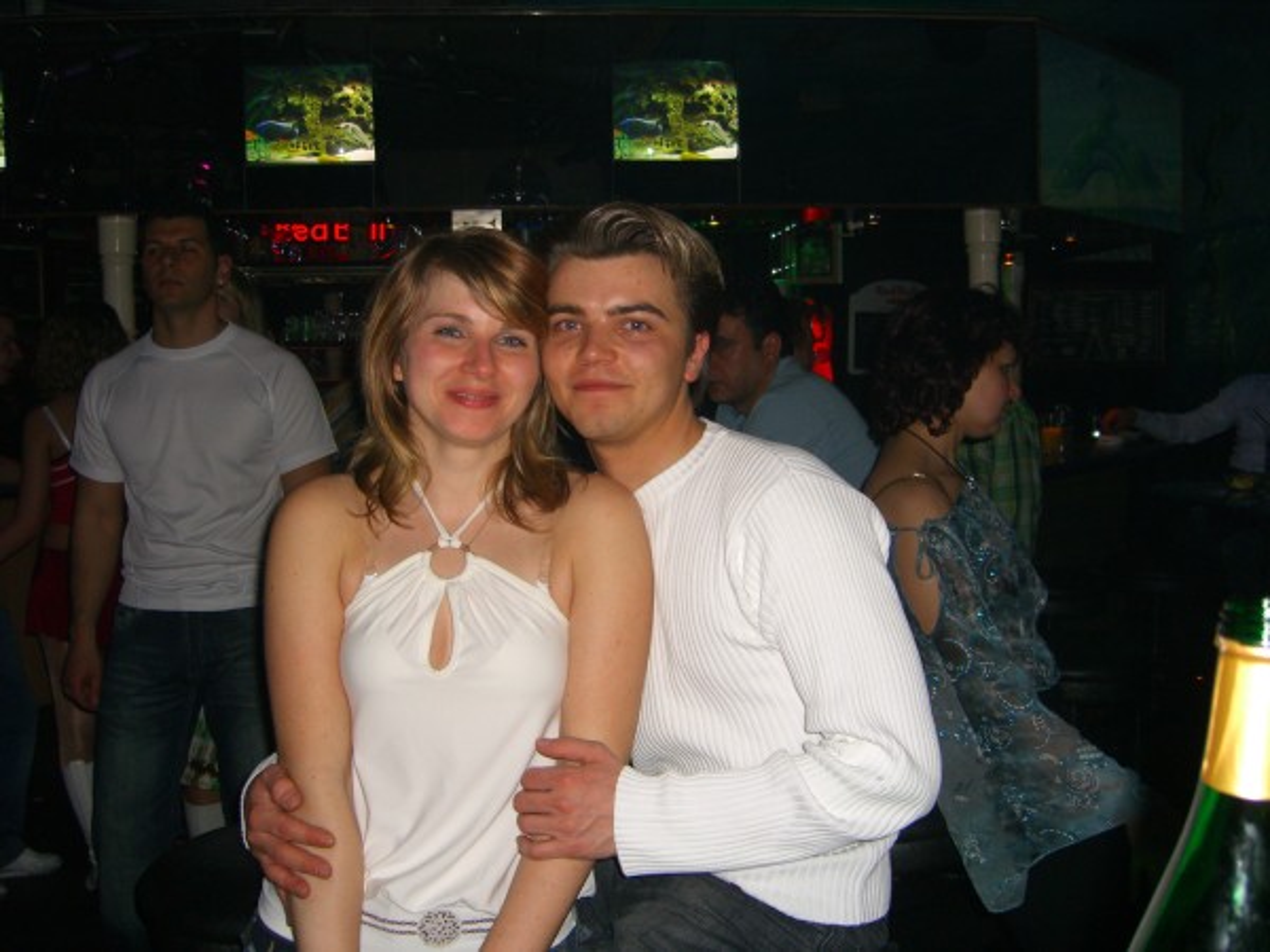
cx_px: 635
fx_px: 1394
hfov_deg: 49.0
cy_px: 476
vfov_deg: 37.7
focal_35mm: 38
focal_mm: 7.9
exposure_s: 1/60
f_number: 2.8
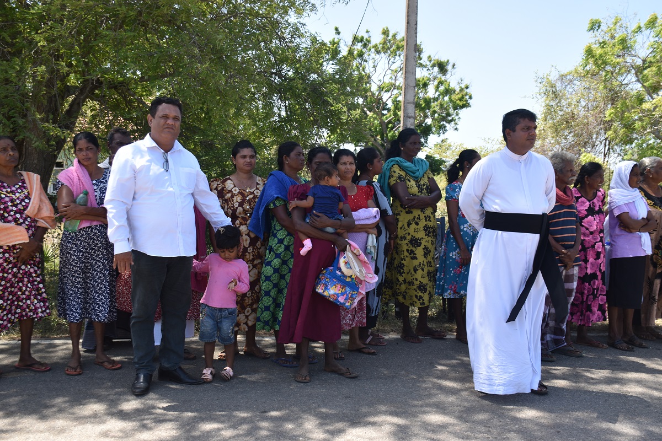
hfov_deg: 53.1
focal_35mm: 36
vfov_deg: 36.9
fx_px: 662
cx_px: 331
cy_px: 220
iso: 100
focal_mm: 24
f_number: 7.1
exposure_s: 1/200
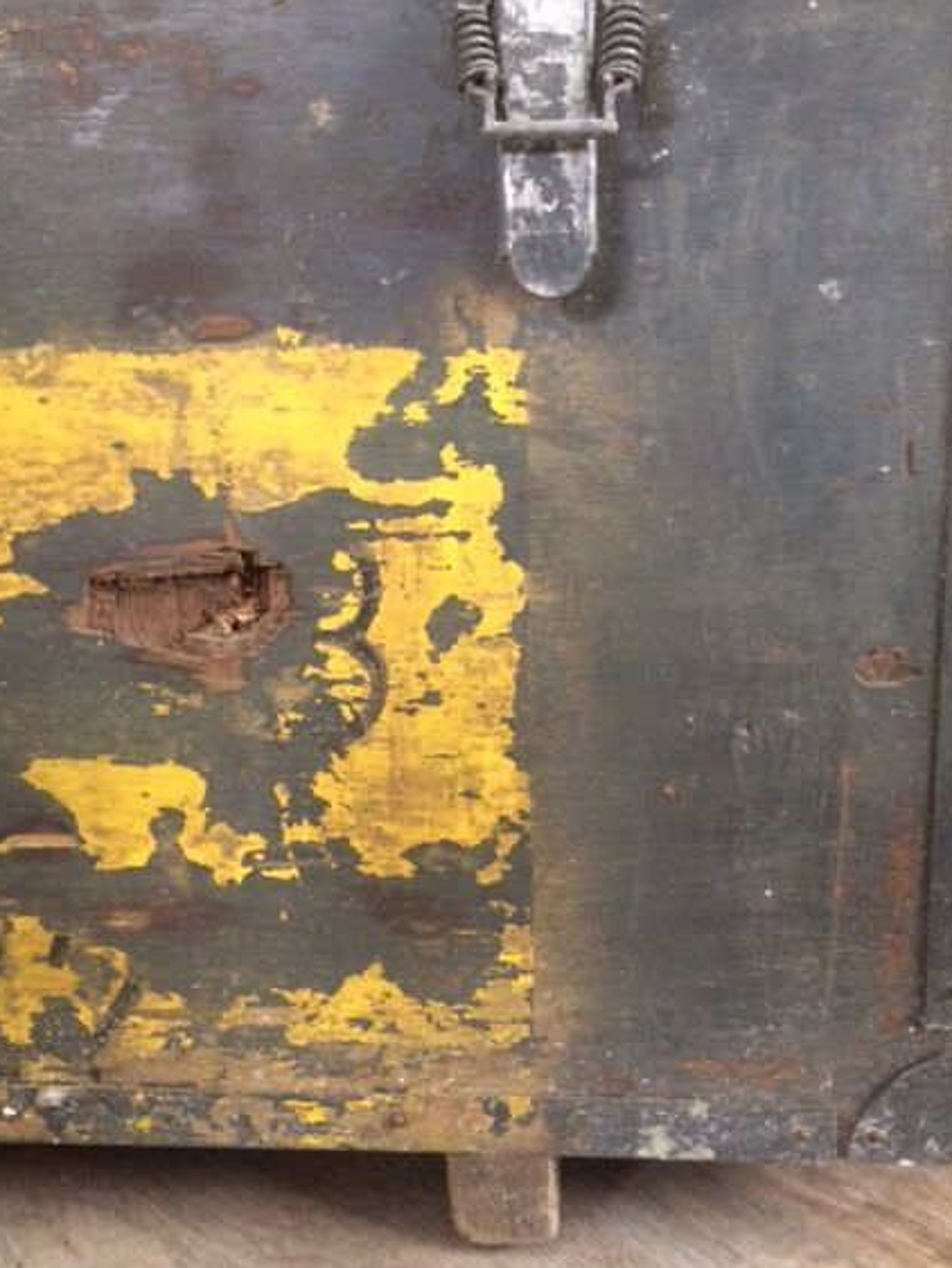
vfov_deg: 55.3
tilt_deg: -14.9
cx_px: 494
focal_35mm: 33
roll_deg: +1.4
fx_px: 1209
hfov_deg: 43.0
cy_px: 609
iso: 320
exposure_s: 1/17
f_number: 2.2
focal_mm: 4.15
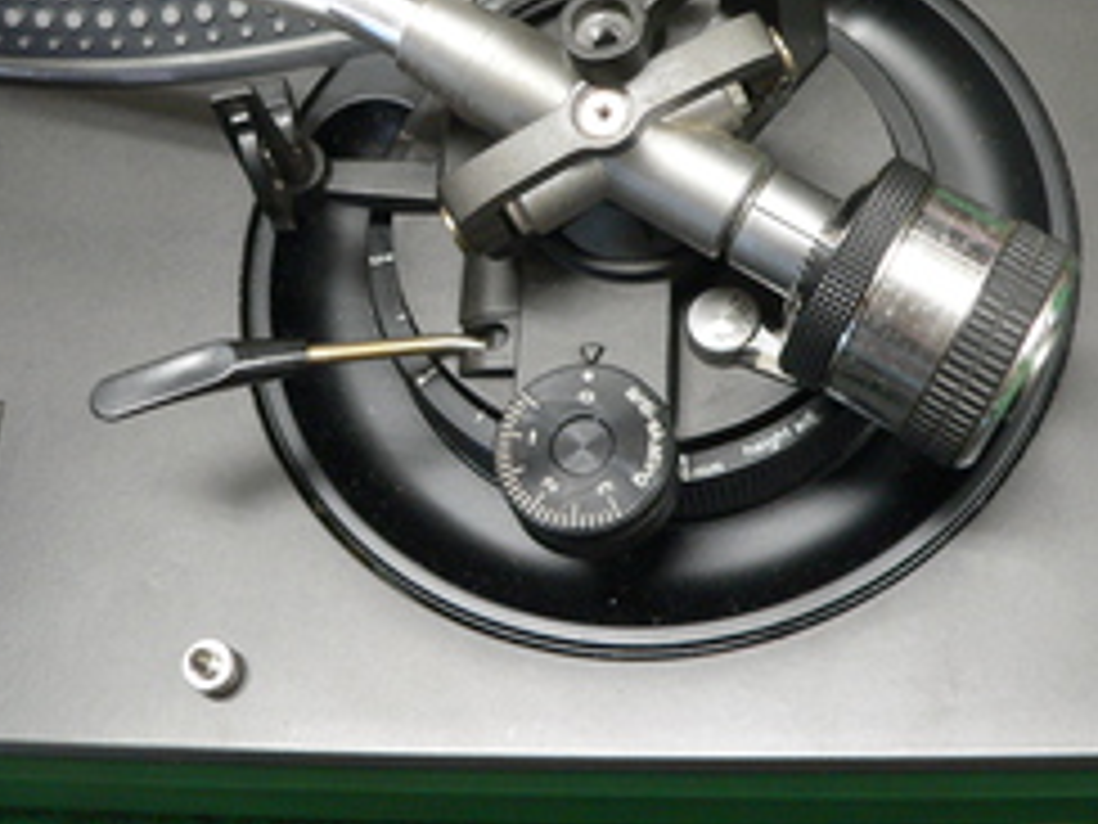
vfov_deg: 25.8
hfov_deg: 34.1
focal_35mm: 56
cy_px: 218
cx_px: 711
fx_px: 1776
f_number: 2.8
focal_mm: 6
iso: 200
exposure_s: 1/13
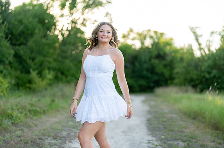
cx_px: 116
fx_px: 324
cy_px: 71
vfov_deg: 25.7
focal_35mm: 52
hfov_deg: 38.1
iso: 100
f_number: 1.2
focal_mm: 50
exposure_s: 1/1000
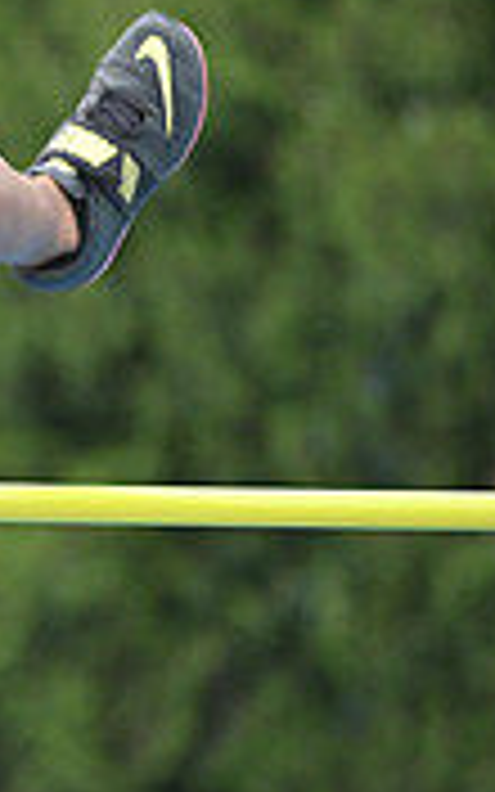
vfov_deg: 4.5
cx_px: -765
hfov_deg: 2.8
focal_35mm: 469
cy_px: 448
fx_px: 10123
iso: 250
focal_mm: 140
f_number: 3.2
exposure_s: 1/1250
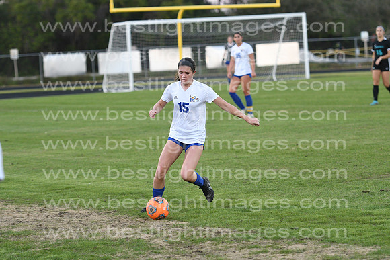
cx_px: 195
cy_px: 130
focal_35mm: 168
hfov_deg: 12.2
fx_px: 1820
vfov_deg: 8.2
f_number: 2.8
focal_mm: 112
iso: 1250
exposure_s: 1/800
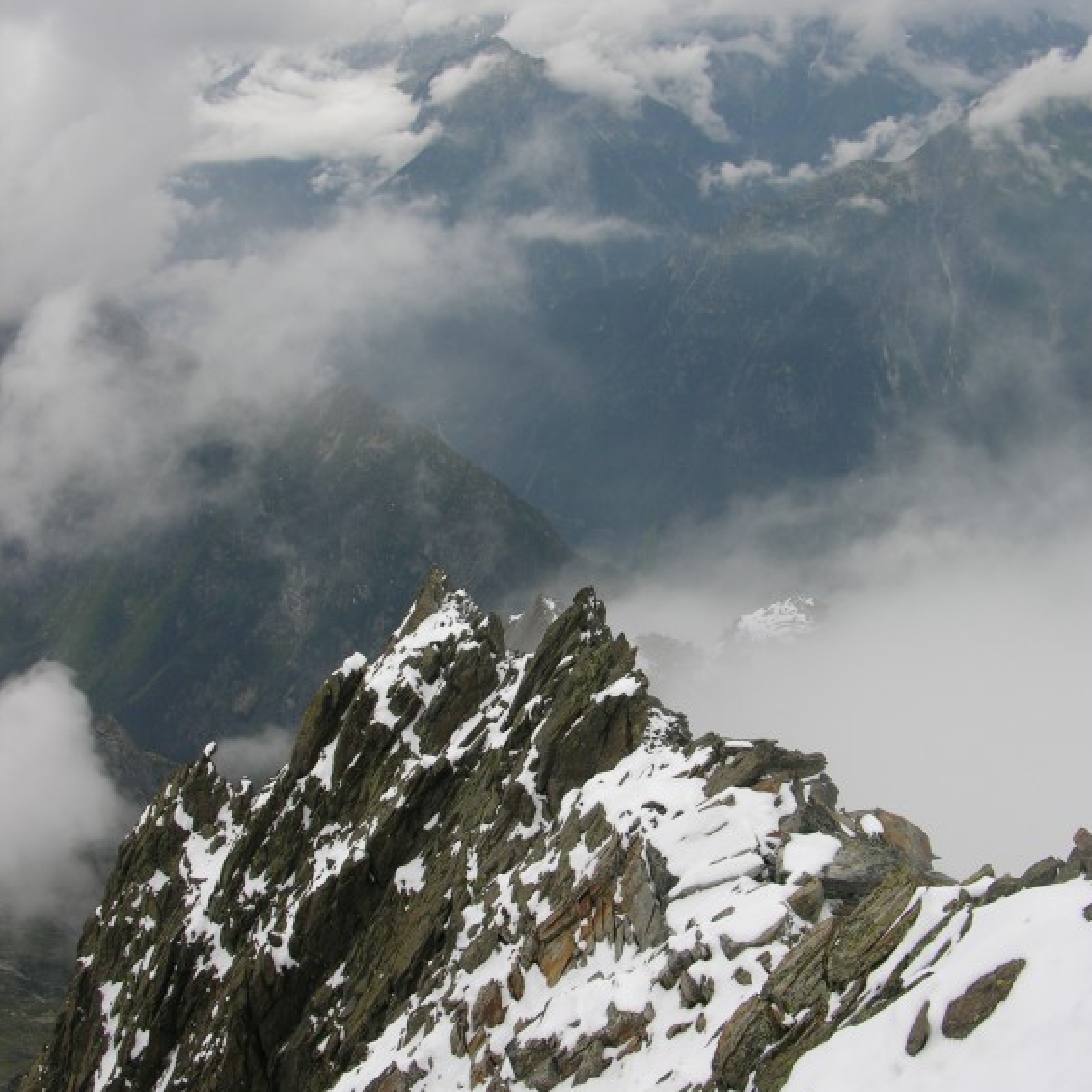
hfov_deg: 40.0
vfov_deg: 40.0
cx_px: 554
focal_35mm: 42
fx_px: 1499
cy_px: 590
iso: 50
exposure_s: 1/219
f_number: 5.6
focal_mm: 8.9
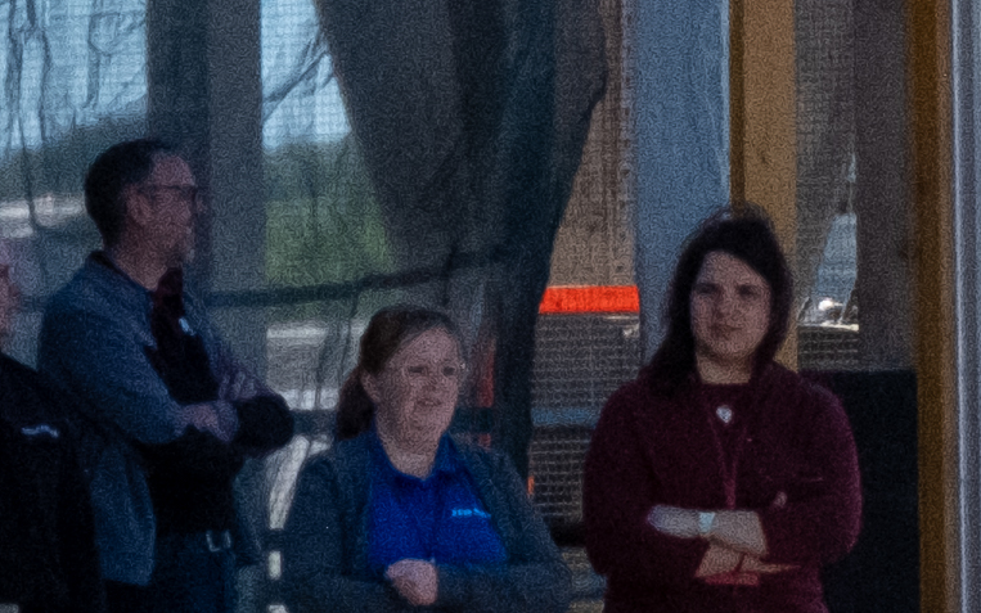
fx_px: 13930
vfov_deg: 2.5
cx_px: -1684
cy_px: 731
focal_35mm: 521
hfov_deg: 3.9
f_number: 13
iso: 1250
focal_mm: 43.4
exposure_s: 1/1000
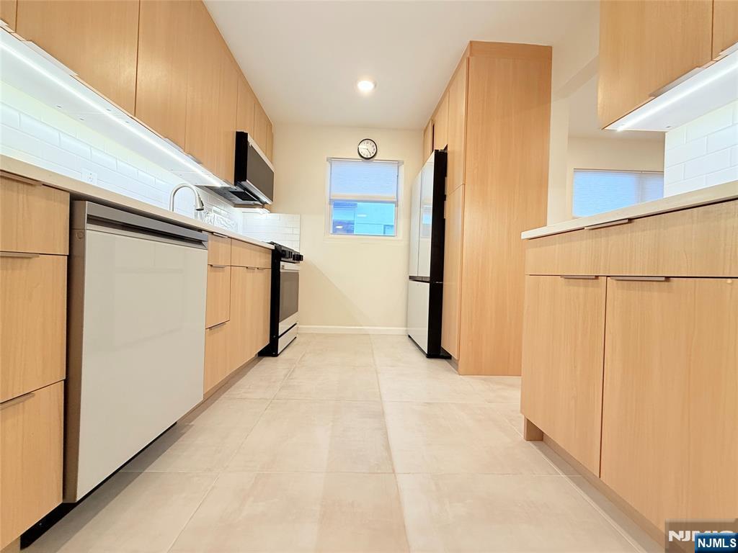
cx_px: 369
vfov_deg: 85.7
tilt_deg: -0.6
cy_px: 276
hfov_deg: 102.1
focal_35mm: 14
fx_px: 298
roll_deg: -1.6
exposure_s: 1/120
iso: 160
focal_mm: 2.22
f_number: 2.2
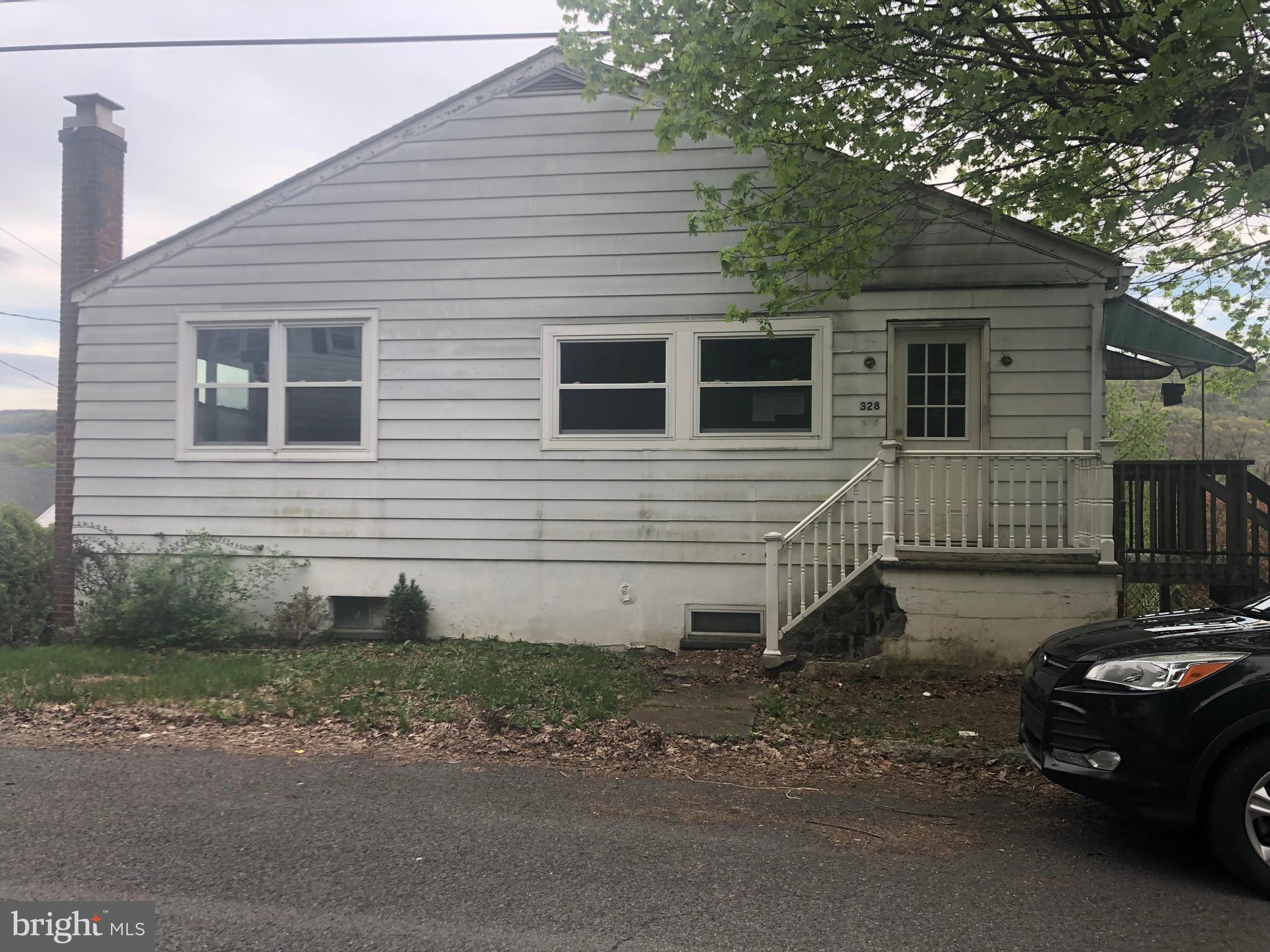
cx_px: 635
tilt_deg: +1.9
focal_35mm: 28
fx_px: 1027
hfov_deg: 63.4
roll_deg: -0.4
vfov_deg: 49.7
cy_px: 476
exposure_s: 1/124
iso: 20
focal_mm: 4
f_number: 1.8
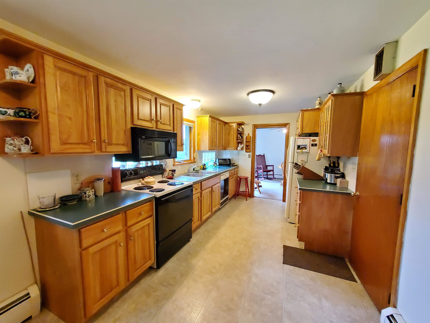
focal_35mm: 13
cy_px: 162
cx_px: 215
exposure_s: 1/30
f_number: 2.2
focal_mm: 1.8
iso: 1000
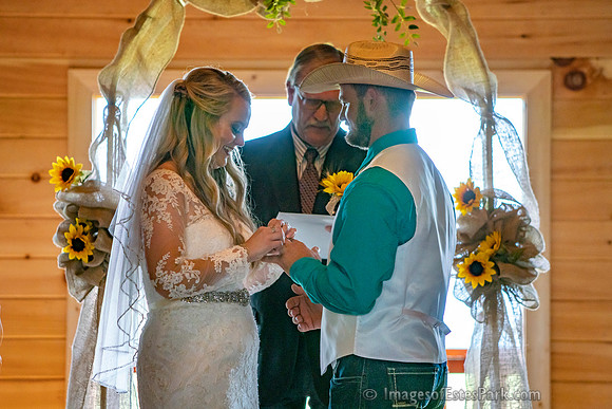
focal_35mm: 200
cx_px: 306
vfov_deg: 6.9
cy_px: 204
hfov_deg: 10.3
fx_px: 3401
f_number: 3.5
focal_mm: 200
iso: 2500
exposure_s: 1/640
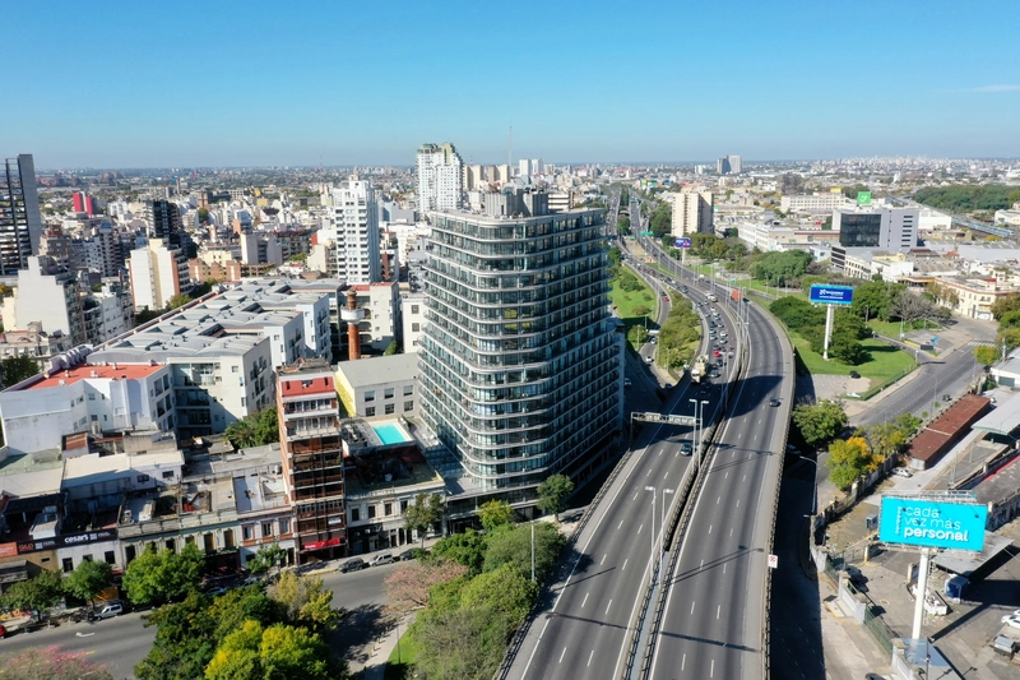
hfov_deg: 65.5
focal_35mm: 28
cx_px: 510
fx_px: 793
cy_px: 340
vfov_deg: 46.4
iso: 100
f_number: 9
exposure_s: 1/200
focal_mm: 10.26
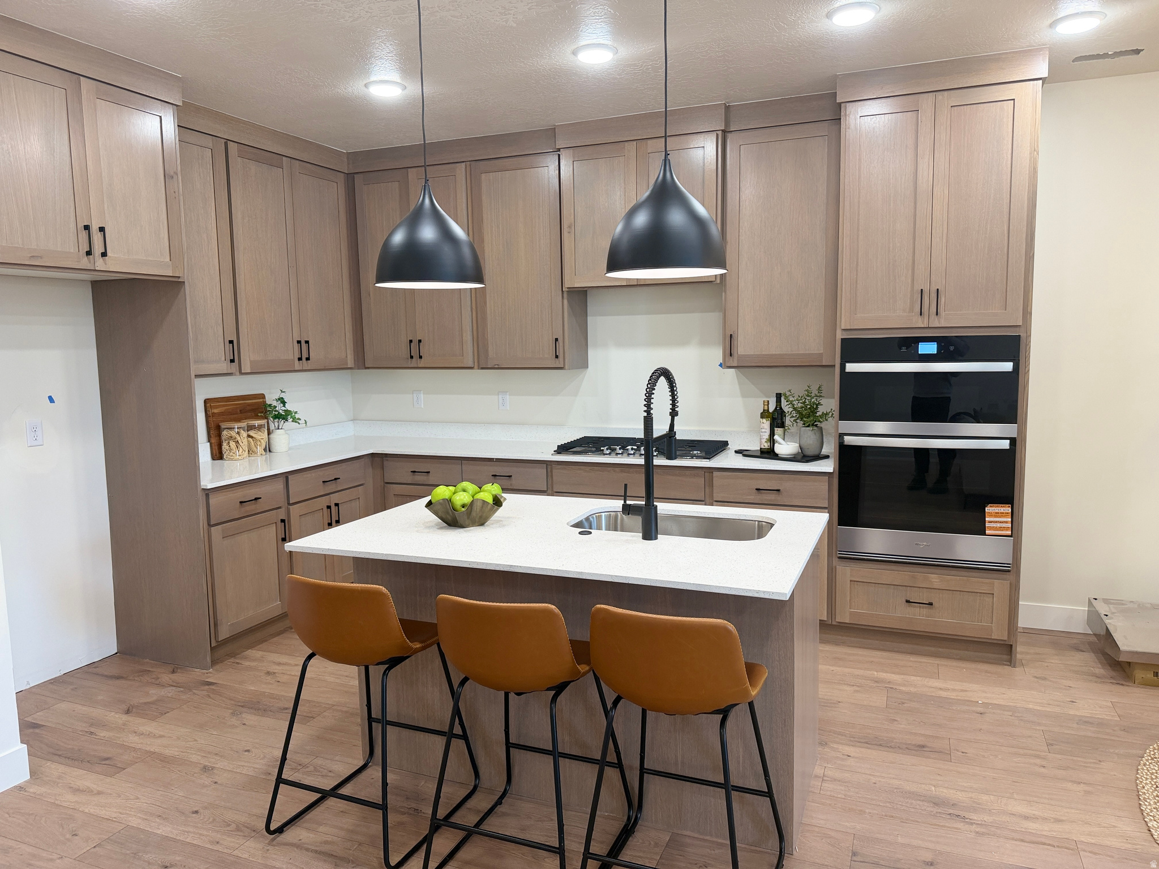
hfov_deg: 71.6
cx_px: 580
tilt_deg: -6.2
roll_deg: +1.3
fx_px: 804
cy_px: 434
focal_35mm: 24
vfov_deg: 56.8
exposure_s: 1/120
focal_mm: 6.76
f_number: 1.78
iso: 160
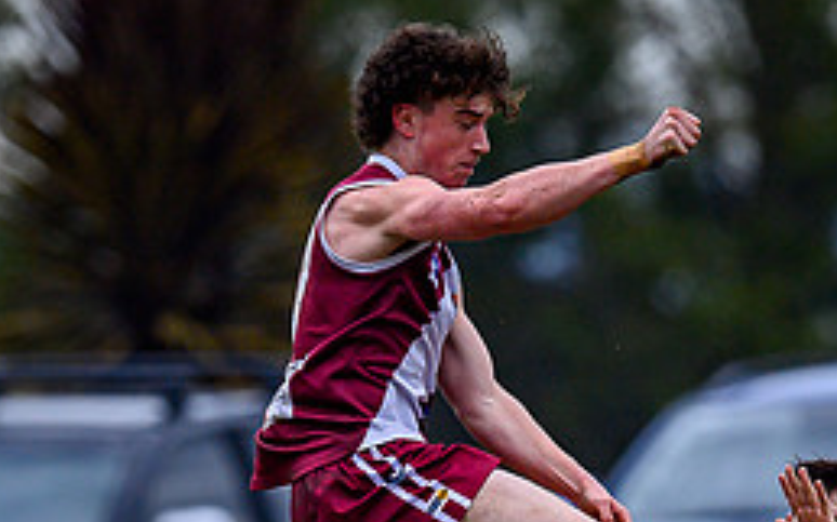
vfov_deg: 0.6
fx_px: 47677
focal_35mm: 2091
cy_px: 597
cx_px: 409
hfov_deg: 1.0
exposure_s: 1/1600
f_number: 4
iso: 320
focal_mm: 500
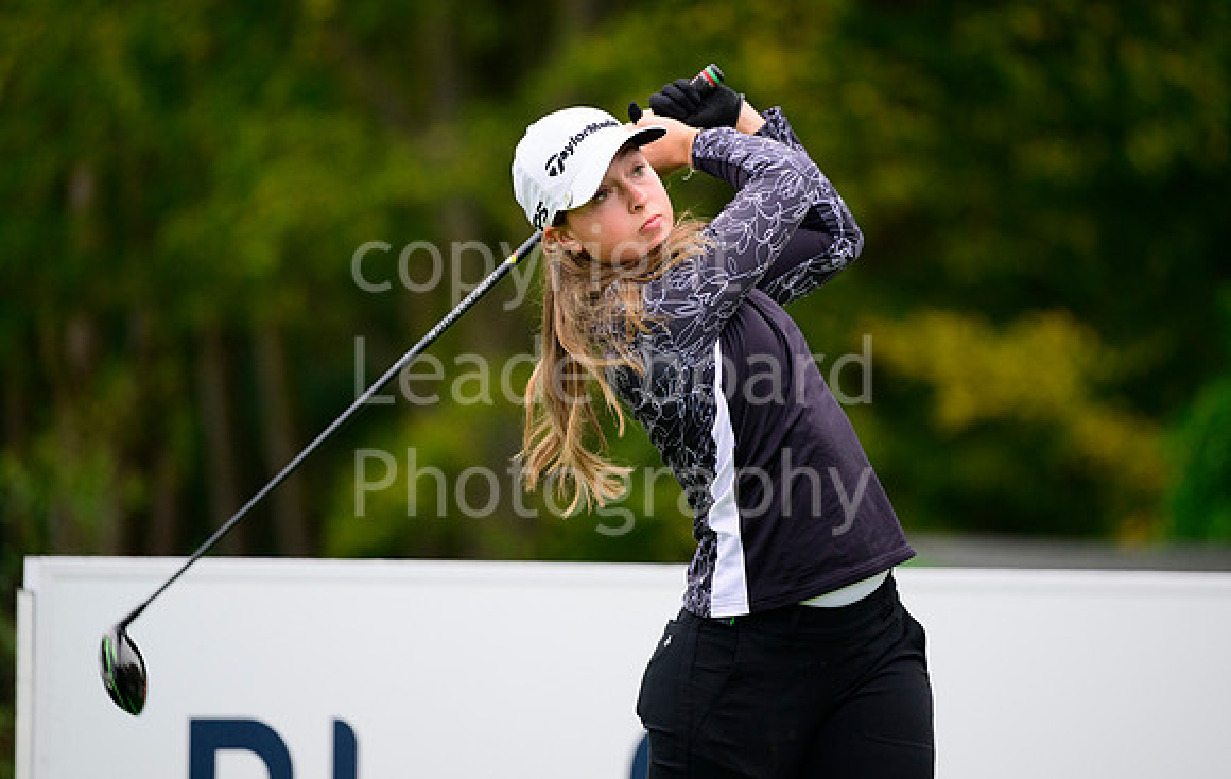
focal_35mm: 222
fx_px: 7463
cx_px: 672
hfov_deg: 9.4
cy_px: 331
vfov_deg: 6.0
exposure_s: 1/1000
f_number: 2.8
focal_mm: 200
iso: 2000
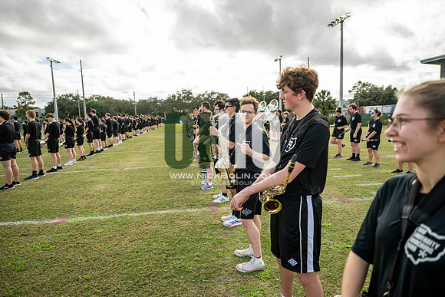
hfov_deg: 73.7
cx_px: 222
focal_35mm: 24
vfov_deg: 53.2
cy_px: 148
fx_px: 297
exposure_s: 1/1250
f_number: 2.8
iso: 125
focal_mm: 24
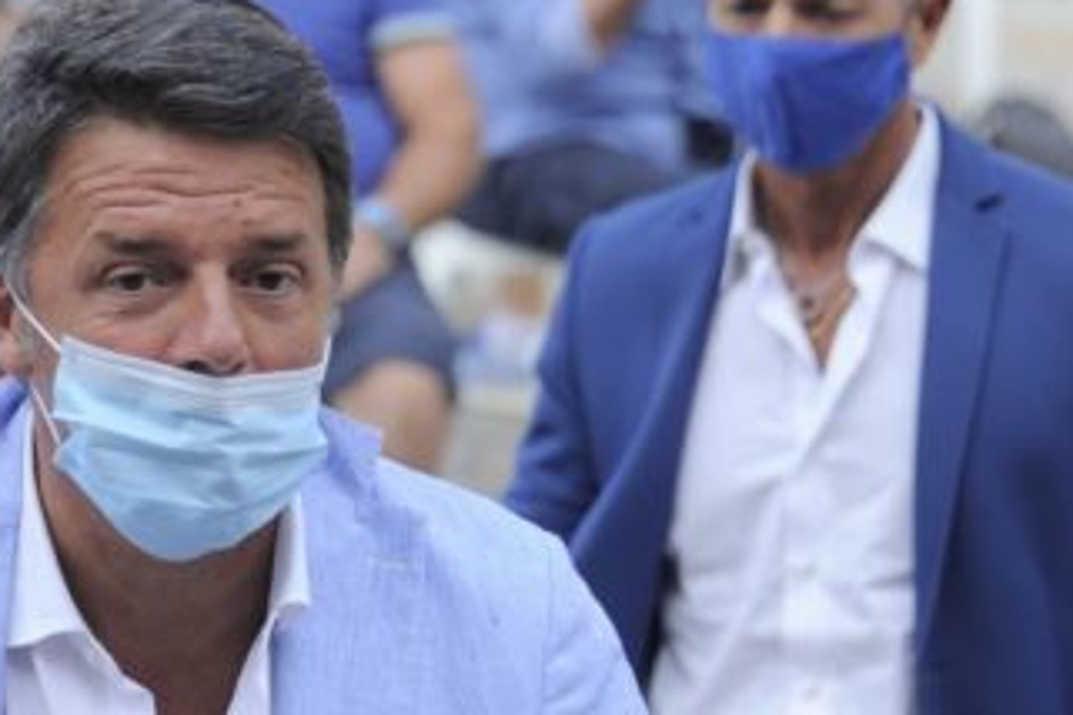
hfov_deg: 6.3
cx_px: 207
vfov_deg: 4.2
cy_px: 393
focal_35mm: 325
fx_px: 9686
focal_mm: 150
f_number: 6.3
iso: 200
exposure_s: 1/250
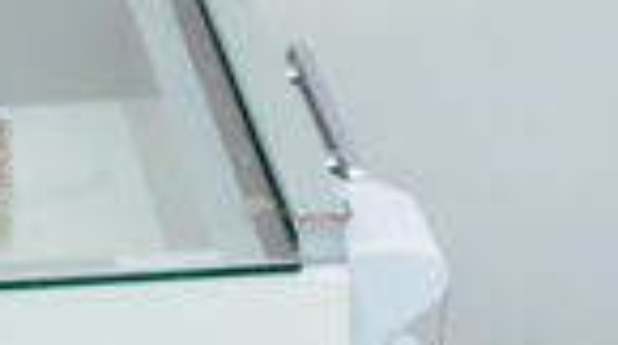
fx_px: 4270
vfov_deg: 4.6
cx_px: -788
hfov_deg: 7.8
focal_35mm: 261
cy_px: 298
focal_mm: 36
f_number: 5.6
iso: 400
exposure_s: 1/160
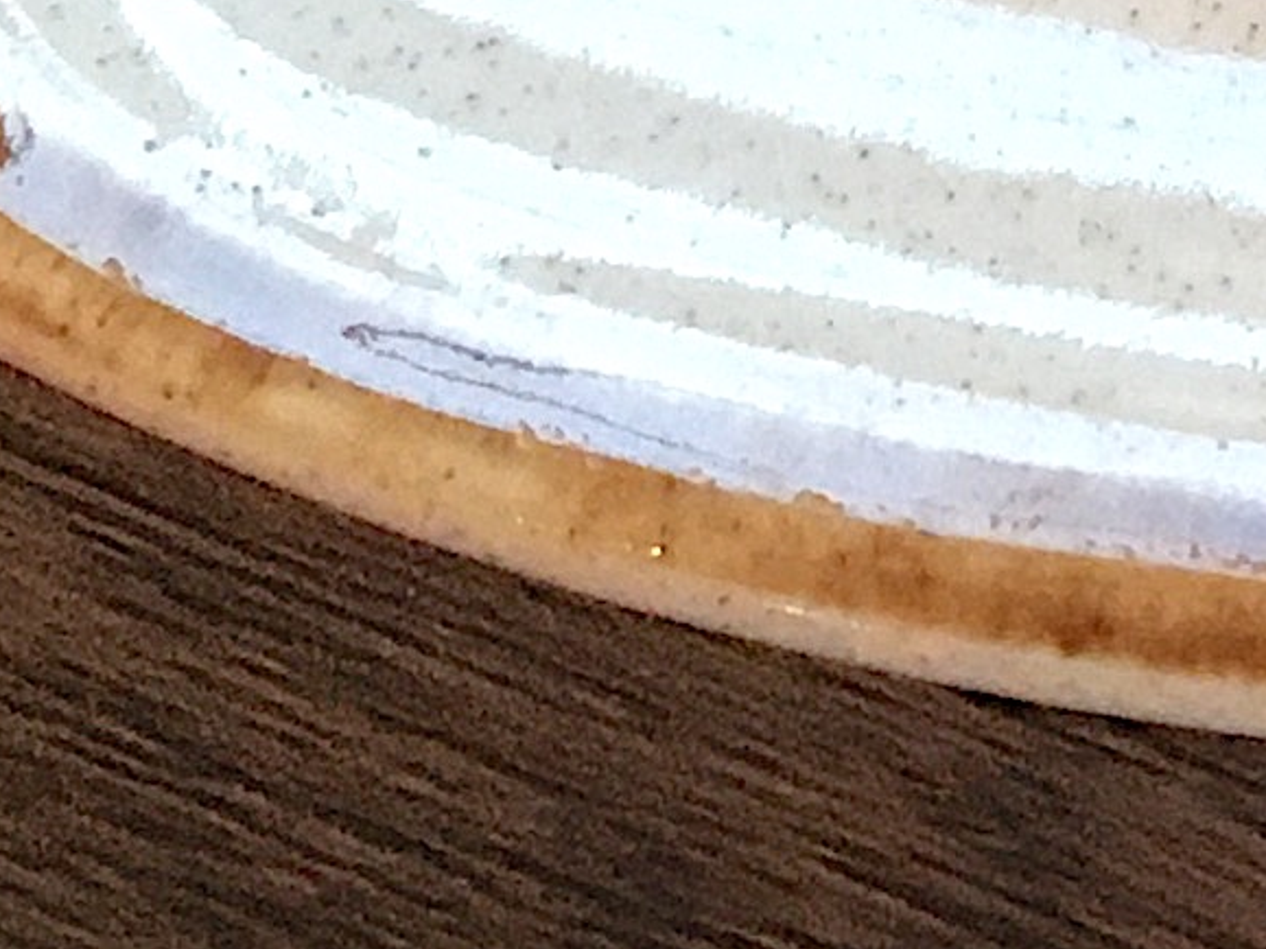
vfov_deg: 6.5
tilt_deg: -63.7
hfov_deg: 9.6
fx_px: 7386
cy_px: -2281
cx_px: 1585
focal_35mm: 202
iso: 100
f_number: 2.2
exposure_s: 1/15
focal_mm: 4.15
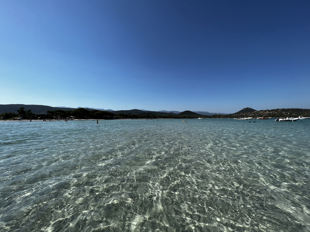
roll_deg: +0.6
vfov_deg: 89.9
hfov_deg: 106.2
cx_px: 155
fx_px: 116
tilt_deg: +1.7
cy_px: 116
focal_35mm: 13
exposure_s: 1/2370
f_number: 1.8
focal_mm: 1.57
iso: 32
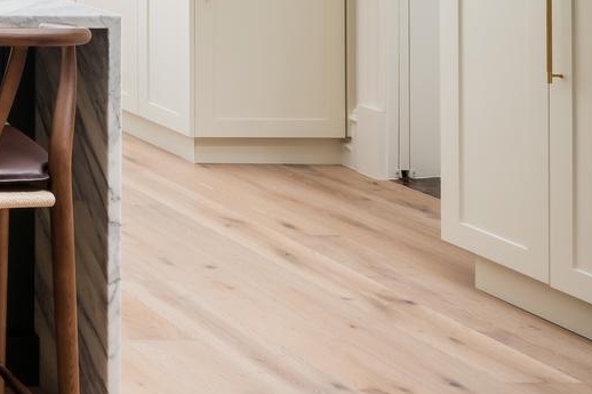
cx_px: -574
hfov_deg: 18.1
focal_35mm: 79
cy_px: -183
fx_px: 1299
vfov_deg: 15.9
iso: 800
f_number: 18
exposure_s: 1/30
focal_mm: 20
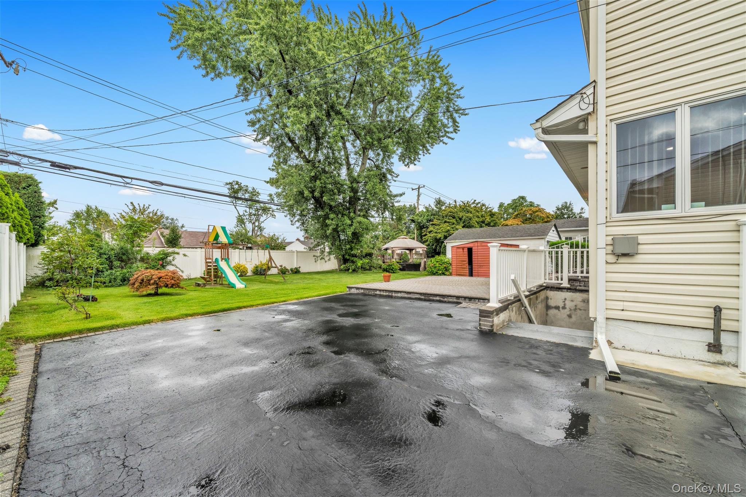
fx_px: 249
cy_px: 248
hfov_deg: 112.6
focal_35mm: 12
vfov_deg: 90.0
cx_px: 373
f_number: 9
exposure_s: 1/80
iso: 500
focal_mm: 12
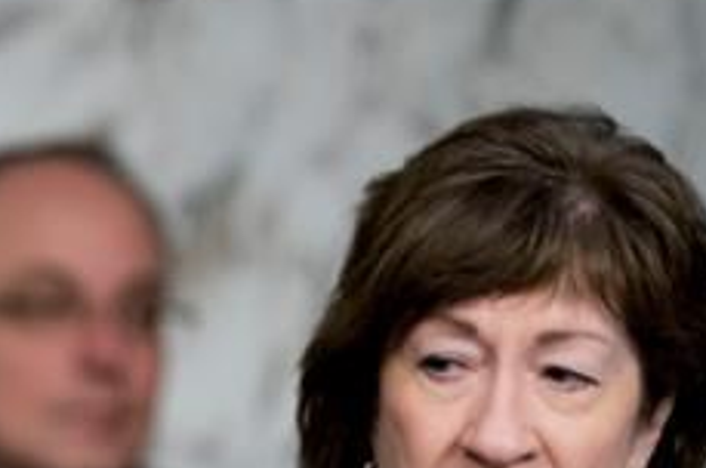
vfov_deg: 1.2
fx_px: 22247
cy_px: 473
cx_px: -99
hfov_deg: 1.8
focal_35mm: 1136
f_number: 5.6
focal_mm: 400
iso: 4000
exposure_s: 1/250
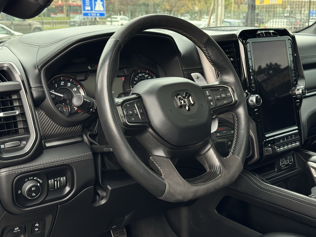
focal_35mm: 48
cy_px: 118
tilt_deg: -14.7
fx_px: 438
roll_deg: +0.8
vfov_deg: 30.3
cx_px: 158
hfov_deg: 39.7
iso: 80
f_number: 1.78
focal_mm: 6.76
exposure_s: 1/172
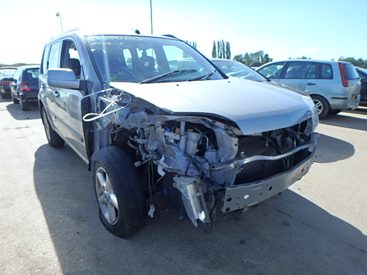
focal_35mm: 21
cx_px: 184
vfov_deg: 63.4
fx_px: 223
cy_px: 138
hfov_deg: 79.0
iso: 125
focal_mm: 3.7
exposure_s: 1/640
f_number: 3.5
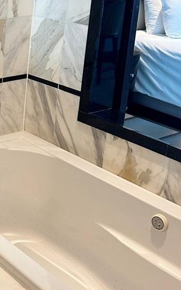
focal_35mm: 63
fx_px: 497
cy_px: 93
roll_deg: -1.3
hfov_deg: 18.5
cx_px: -83
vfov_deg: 32.2
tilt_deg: -18.0
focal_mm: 6.86
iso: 125
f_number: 1.78
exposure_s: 1/60
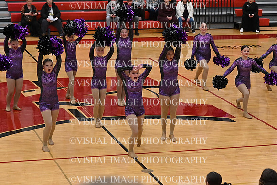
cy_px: 92
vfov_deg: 13.0
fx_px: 808
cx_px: 138
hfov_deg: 19.5
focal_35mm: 105
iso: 6400
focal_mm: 70
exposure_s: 1/400
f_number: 4
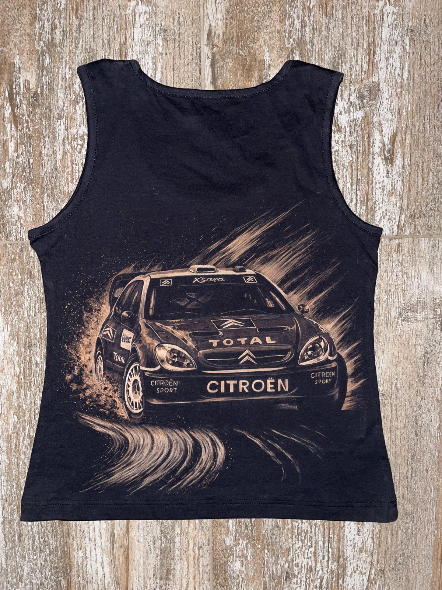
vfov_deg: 67.3
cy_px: 295
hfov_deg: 53.1
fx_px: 443
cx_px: 221
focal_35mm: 26
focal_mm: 4.2
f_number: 1.6
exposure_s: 1/4
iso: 32
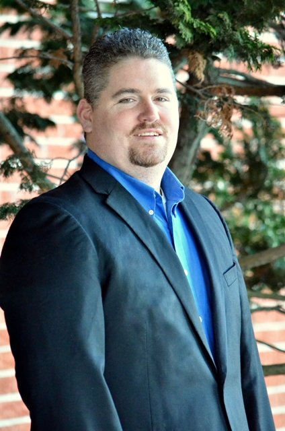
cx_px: 142
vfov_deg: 5.7
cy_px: 216
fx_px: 4293
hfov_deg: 3.8
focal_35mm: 360
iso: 6400
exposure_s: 1/250
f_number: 5.3
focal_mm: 240
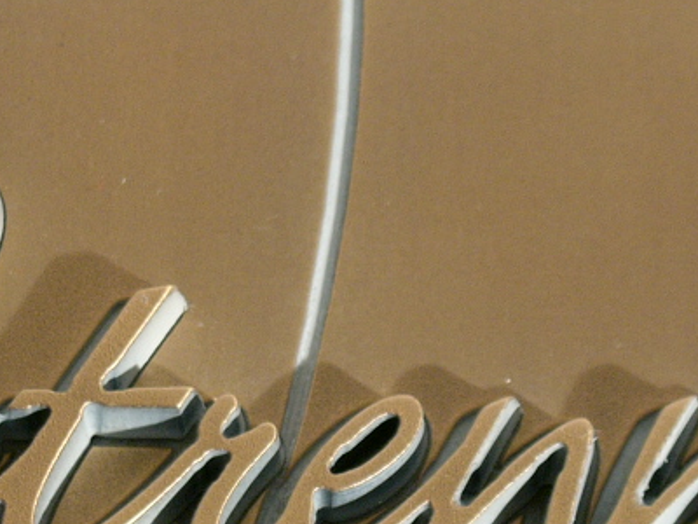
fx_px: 5807
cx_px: 174
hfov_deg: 6.9
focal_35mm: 288
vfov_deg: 5.2
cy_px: 367
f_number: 3.2
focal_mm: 22.5
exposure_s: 1/100
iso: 100
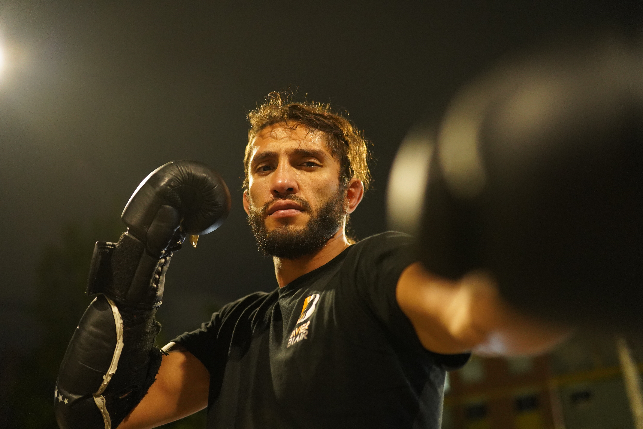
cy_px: 214
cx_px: 322
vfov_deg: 37.9
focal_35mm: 35
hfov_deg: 54.4
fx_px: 625
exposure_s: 1/160
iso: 5000
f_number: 1.8
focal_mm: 35
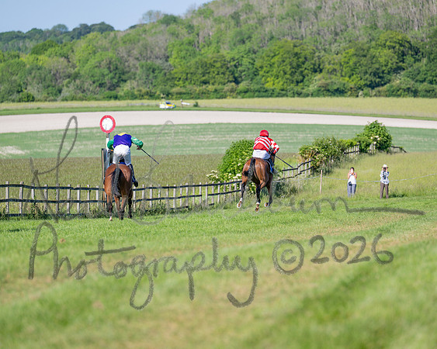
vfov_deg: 6.9
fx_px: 2914
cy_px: 174
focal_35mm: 225
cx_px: 218
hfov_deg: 8.6
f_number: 4
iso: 200
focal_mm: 200
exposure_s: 1/1600
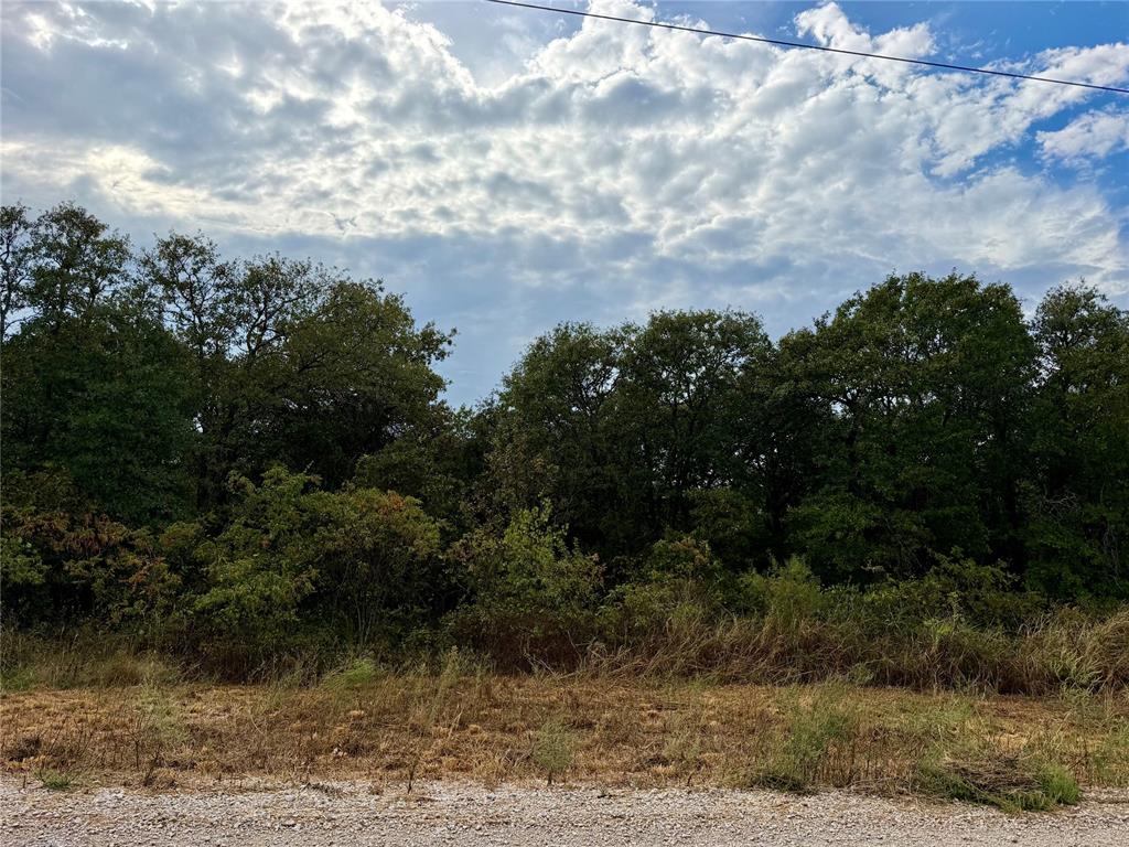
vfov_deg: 56.8
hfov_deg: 71.6
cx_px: 564
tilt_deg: +8.0
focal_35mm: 24
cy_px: 424
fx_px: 783
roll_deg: -3.2
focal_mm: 6.76
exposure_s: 1/4405
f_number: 1.78
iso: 80
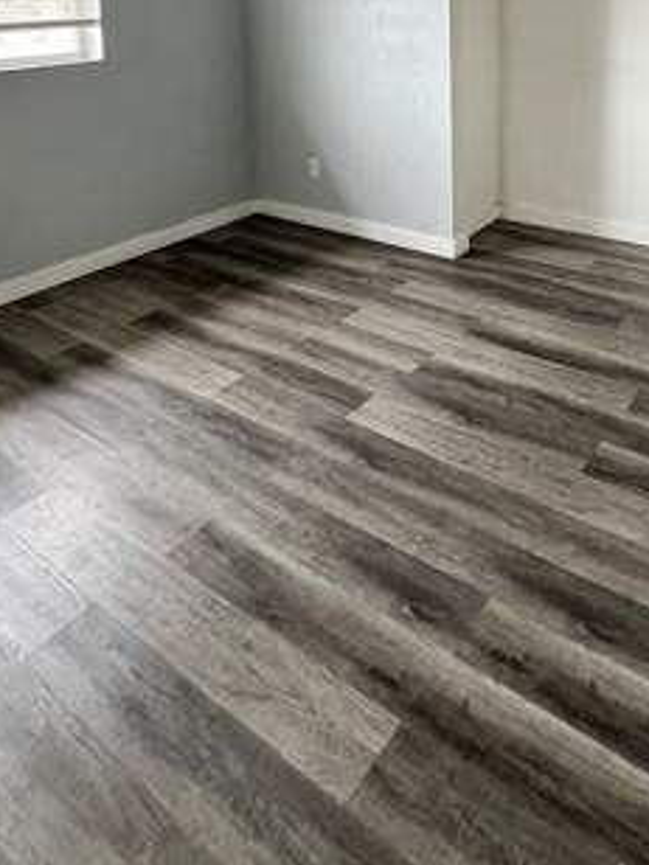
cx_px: 391
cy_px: 81
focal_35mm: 27
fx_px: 675
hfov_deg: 51.0
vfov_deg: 56.2
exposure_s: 1/99
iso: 200
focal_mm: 1.57
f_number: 1.8
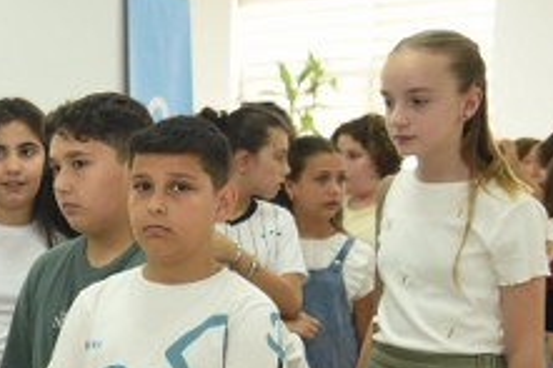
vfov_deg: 14.2
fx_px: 1458
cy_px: 358
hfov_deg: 20.4
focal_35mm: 95
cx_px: -63
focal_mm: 35
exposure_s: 1/200
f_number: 4
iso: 2000
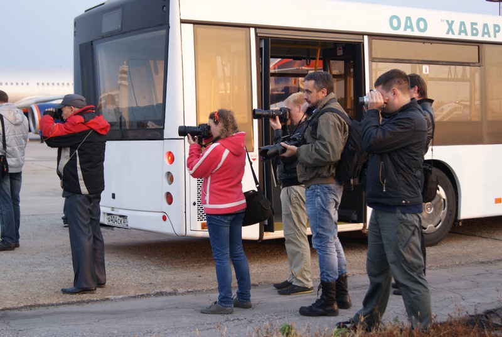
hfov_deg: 37.8
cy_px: 168
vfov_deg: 25.8
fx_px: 733
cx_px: 251
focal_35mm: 52
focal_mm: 35
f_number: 5
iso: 160
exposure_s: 1/60
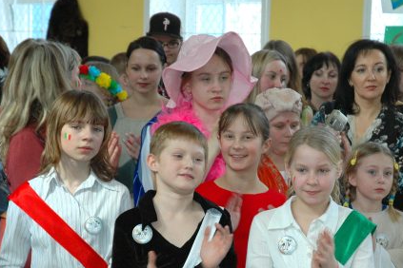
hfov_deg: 16.4
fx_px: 1396
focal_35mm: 125
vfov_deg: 11.0
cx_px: 284
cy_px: 198
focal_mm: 55
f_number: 4.5
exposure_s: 1/80
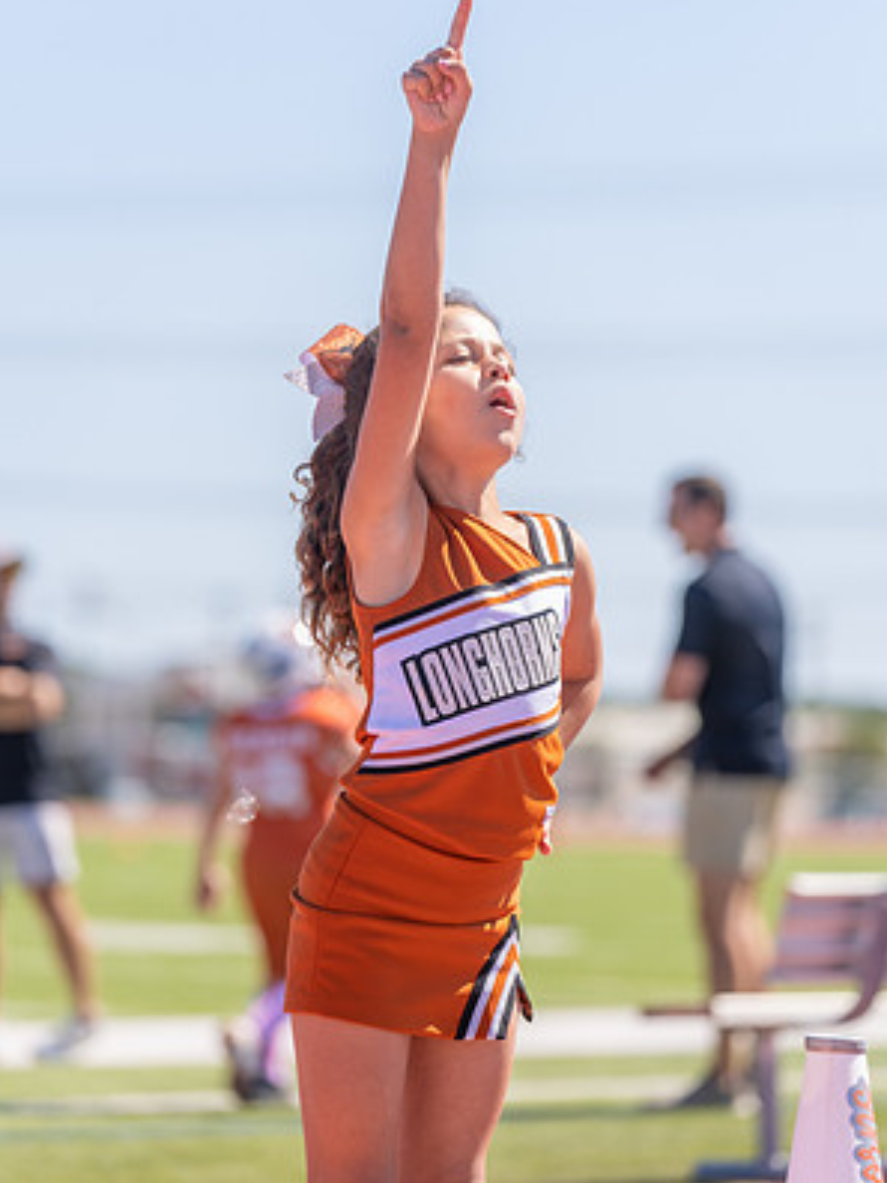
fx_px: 6936
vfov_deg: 9.7
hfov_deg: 7.3
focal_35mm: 203
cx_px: 445
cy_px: 589
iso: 125
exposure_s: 1/1000
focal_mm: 186
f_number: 4
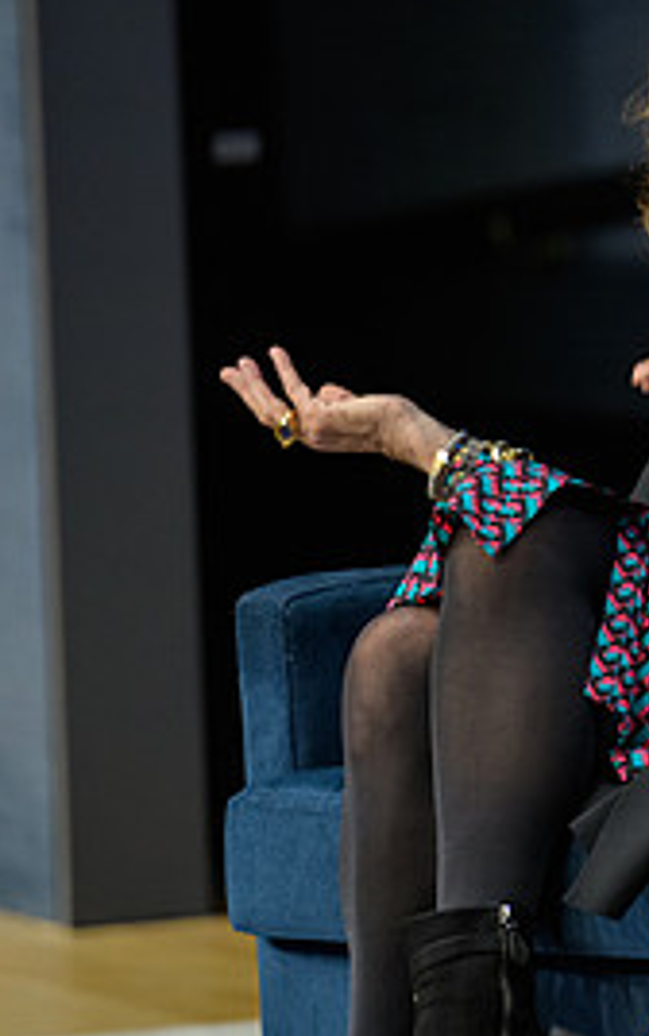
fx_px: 11832
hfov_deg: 3.1
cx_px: 1039
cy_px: 396
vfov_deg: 5.0
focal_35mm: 419
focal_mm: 190
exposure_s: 1/125
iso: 1600
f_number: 3.2
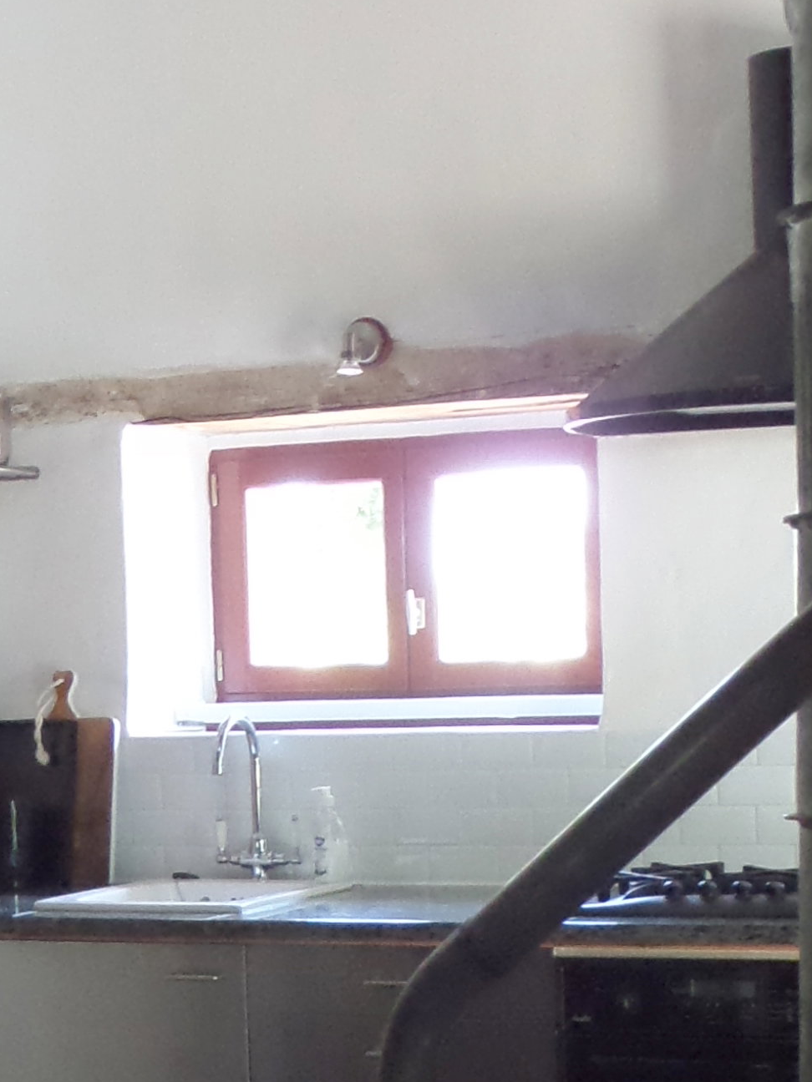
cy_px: 965
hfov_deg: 18.4
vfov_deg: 23.8
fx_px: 2502
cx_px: 332
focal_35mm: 80
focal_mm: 4
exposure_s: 1/20
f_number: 3.2
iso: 320
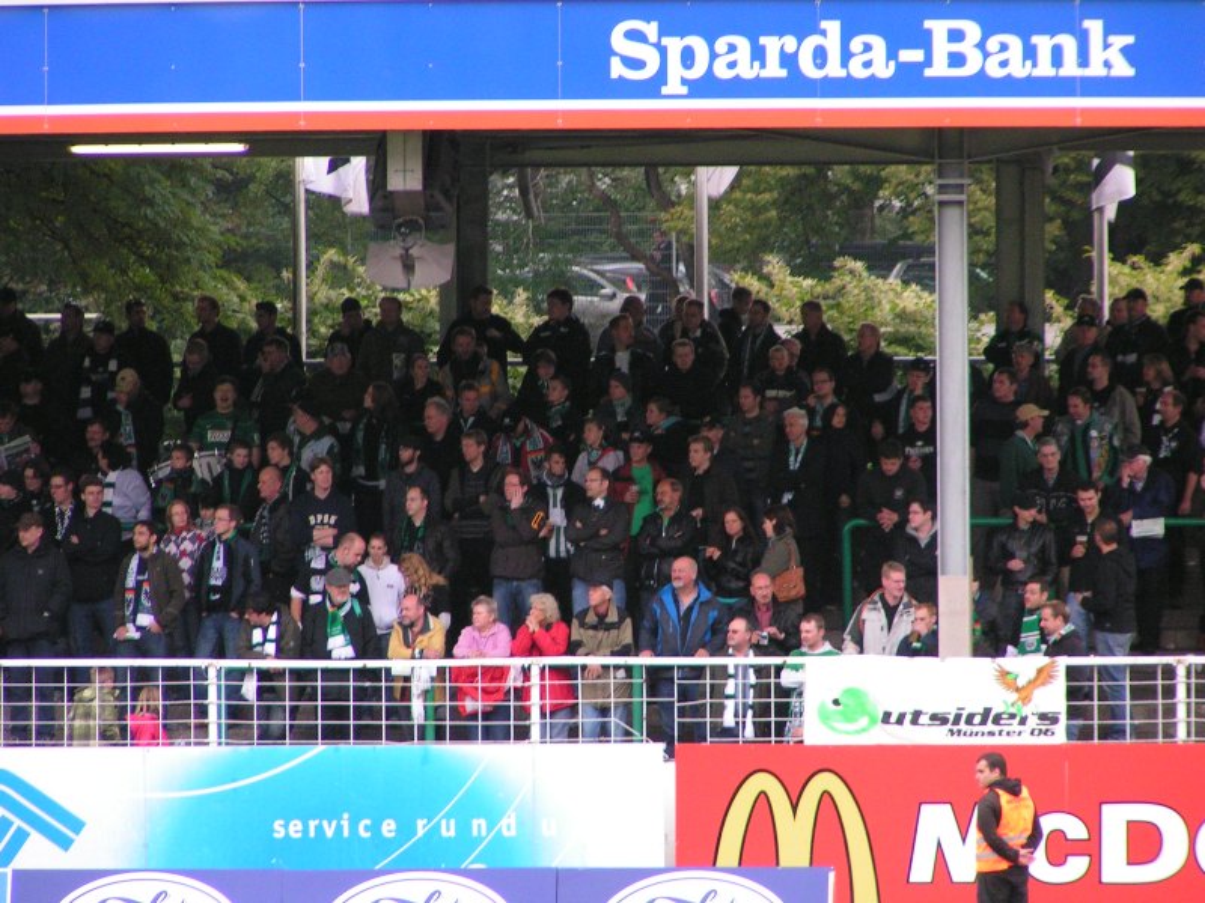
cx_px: 602
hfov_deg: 5.8
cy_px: 452
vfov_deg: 4.4
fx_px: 11836
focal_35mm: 340
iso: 200
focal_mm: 52
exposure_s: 1/320
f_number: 3.5
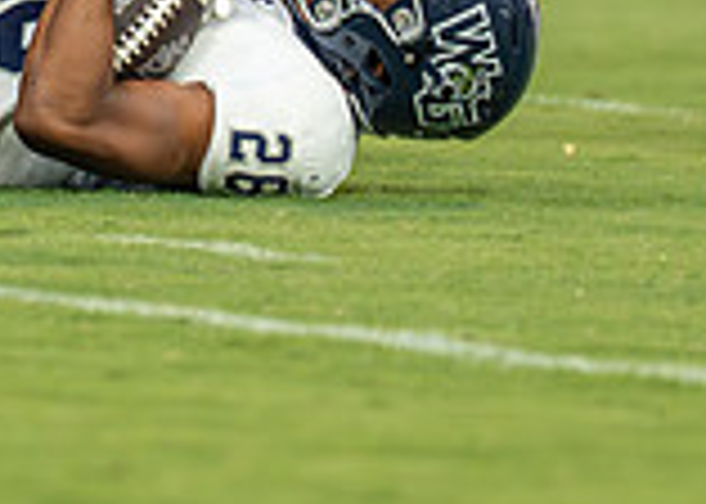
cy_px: -181
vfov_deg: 1.4
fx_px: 20062
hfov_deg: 2.0
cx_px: -199
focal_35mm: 1001
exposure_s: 1/1250
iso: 1600
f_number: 2.8
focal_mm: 200
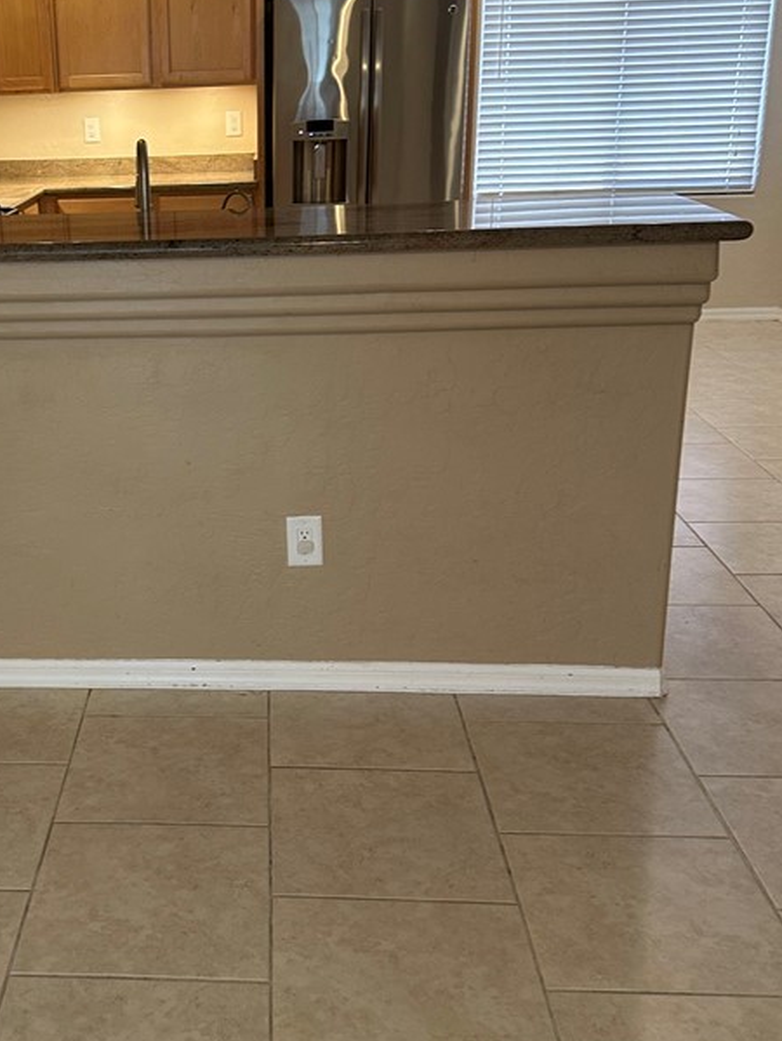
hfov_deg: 34.2
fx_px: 1234
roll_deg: +1.9
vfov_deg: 45.7
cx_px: 170
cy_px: 476
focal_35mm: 41
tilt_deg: -17.8
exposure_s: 1/60
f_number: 1.78
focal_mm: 6.86
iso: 160
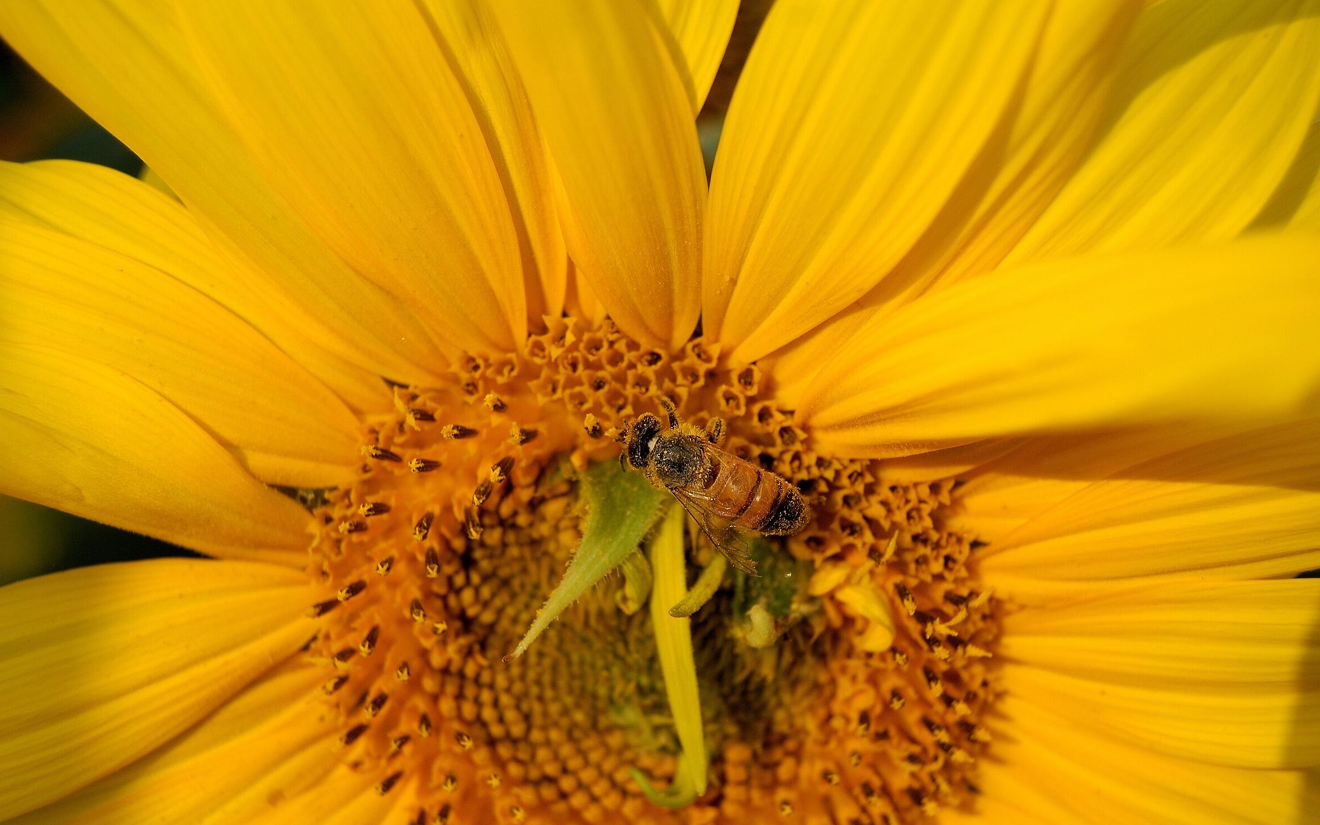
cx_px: 664
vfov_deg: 22.0
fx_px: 2123
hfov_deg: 34.5
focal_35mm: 59
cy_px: 424
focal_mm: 38
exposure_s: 1/800
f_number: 4.8
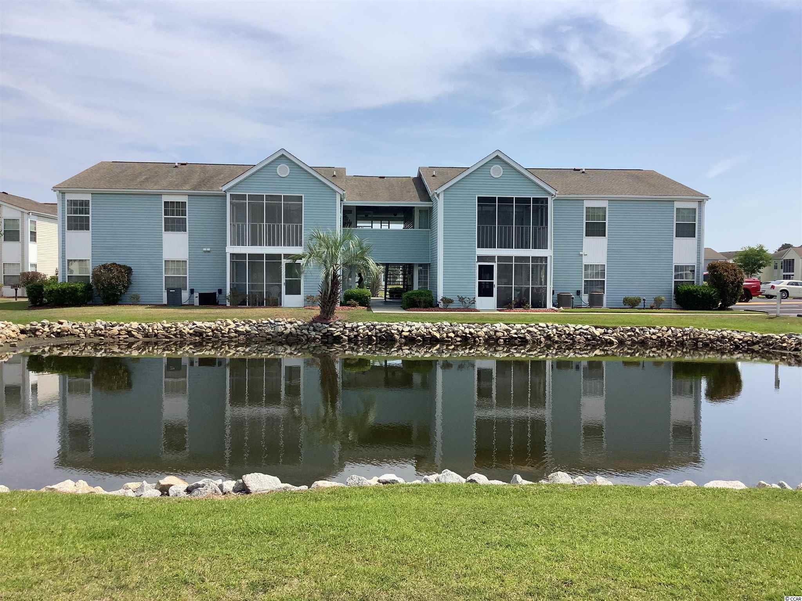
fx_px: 718
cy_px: 300
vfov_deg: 45.4
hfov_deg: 58.4
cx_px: 401
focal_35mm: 31
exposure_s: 1/1733
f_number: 2.4
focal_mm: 3.3
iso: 25
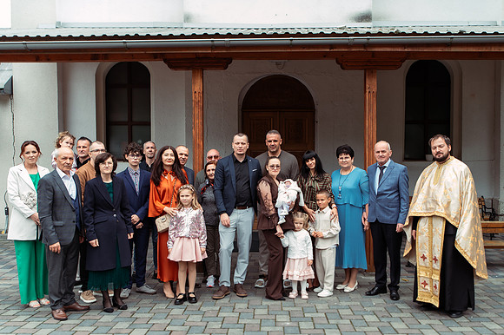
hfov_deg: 55.4
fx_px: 480
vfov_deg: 38.5
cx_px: 264
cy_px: 166
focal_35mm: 34
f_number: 3.5
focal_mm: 32
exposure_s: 1/250
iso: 250
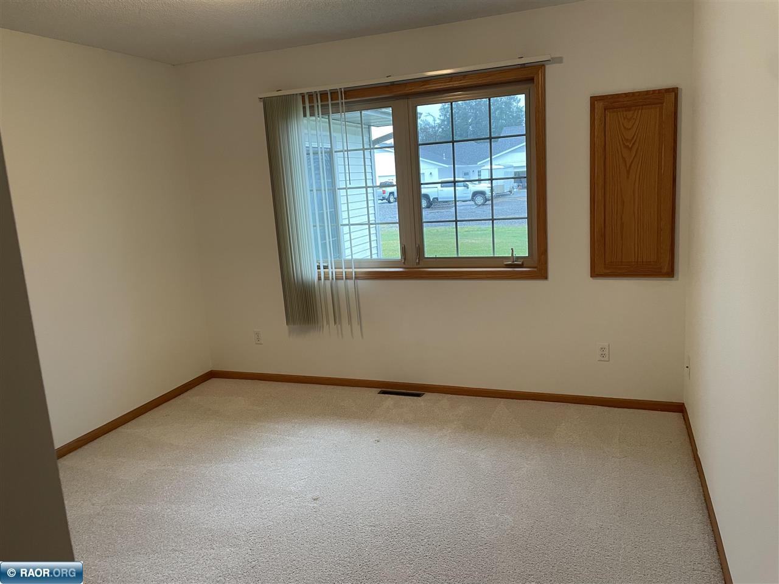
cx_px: 390
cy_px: 292
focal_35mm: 26
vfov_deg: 53.1
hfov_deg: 67.3
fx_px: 585
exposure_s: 1/60
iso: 125
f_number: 1.6
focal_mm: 4.2
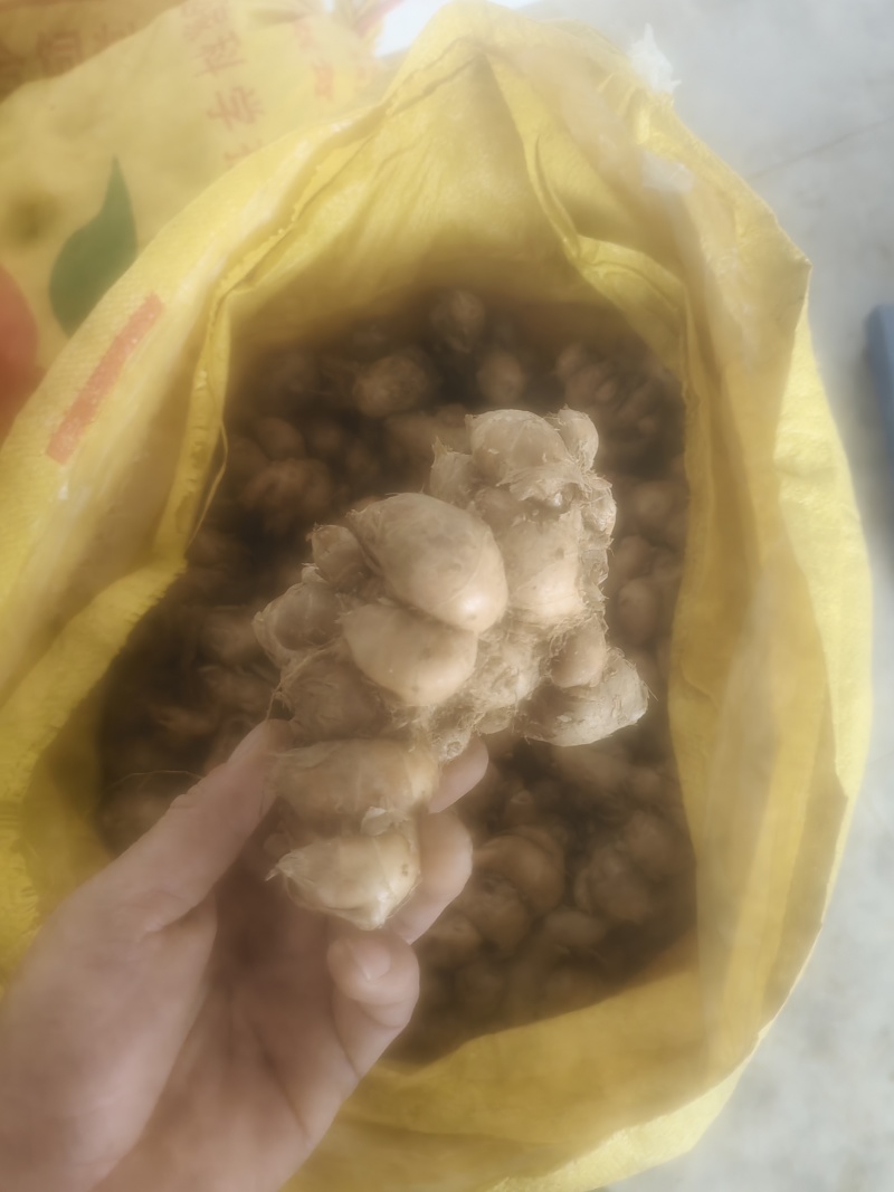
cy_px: 596
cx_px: 447
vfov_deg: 65.3
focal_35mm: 27
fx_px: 930
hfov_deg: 51.3
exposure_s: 1/100
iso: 125
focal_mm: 5.52
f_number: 1.9
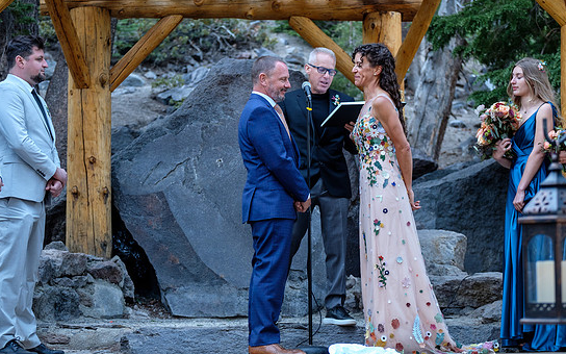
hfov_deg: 23.6
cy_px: 188
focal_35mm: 88
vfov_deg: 14.8
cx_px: 298
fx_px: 1357
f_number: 3.2
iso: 640
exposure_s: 1/80
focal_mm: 54.1
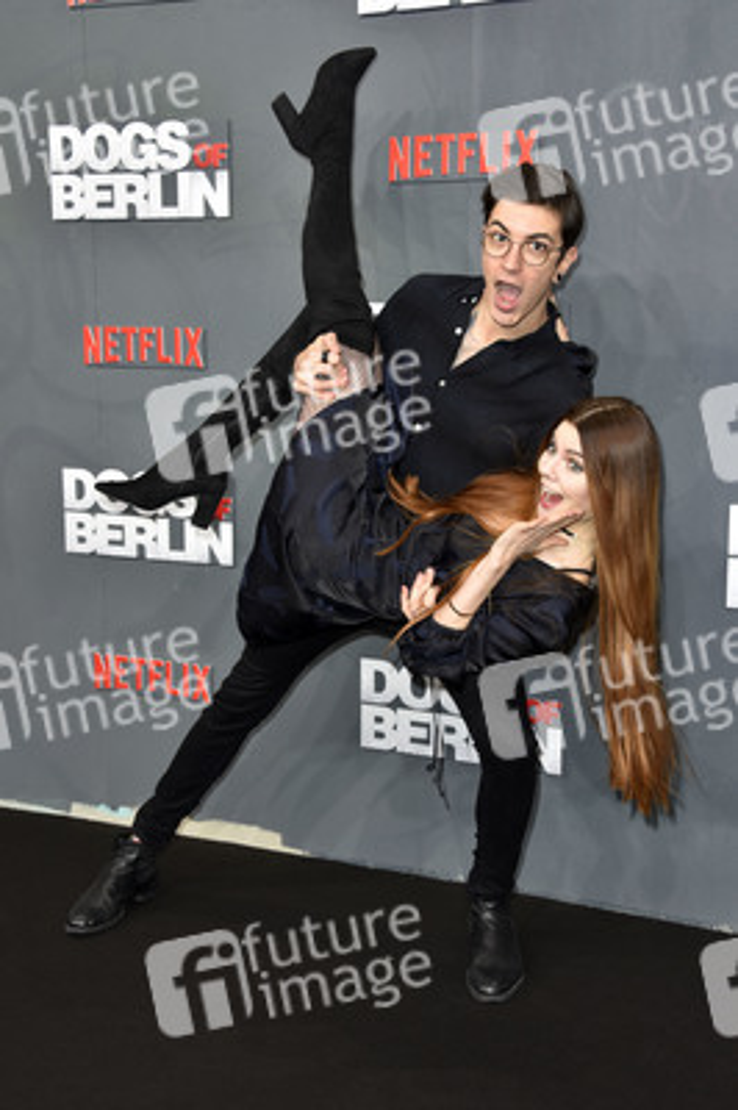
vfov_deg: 39.6
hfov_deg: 26.9
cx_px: 369
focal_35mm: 50
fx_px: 1540
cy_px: 555
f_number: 5.6
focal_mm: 50
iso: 320
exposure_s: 1/200
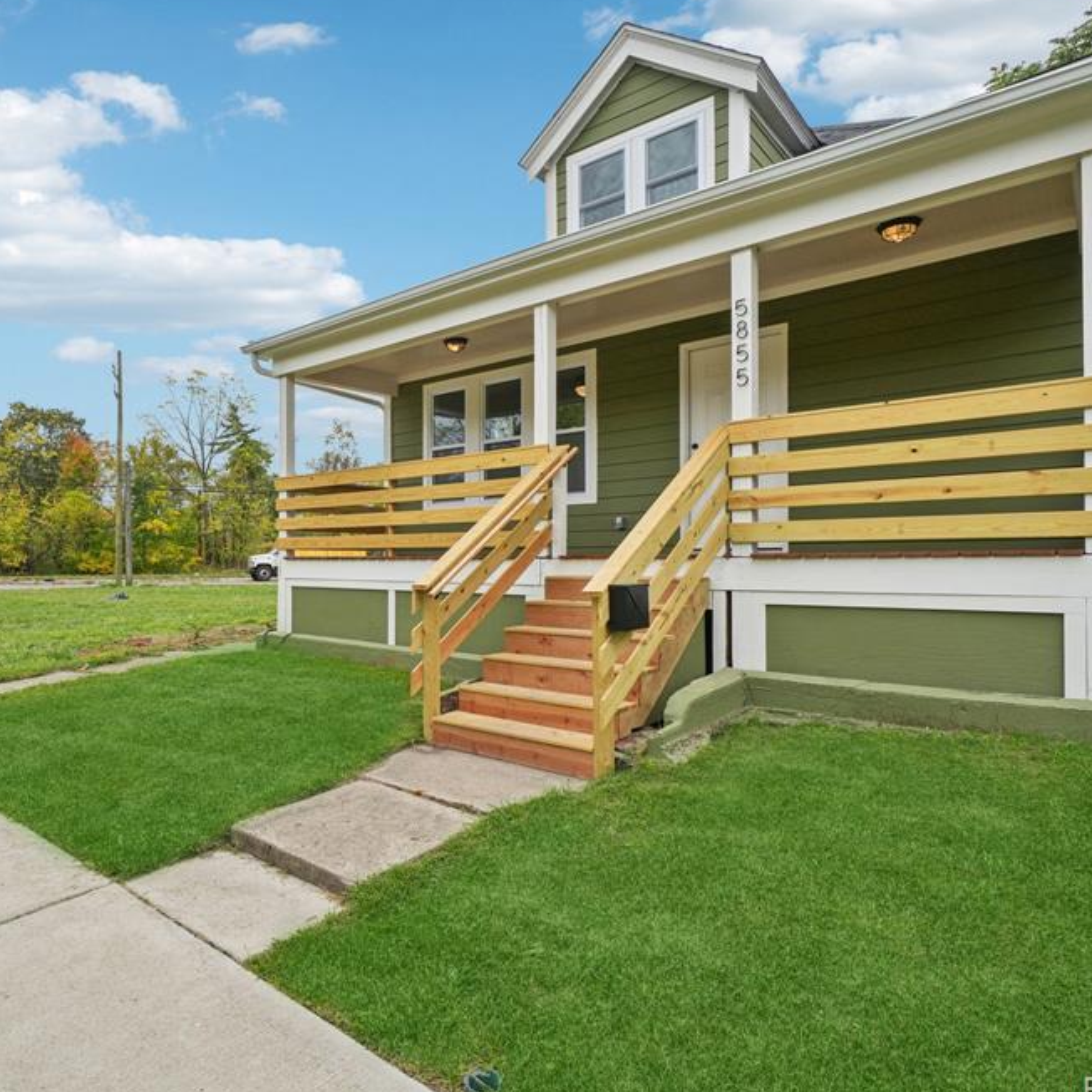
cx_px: 395
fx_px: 714
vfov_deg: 74.8
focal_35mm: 20
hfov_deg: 73.3
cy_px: 546
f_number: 8
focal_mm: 10
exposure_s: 1/200
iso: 100
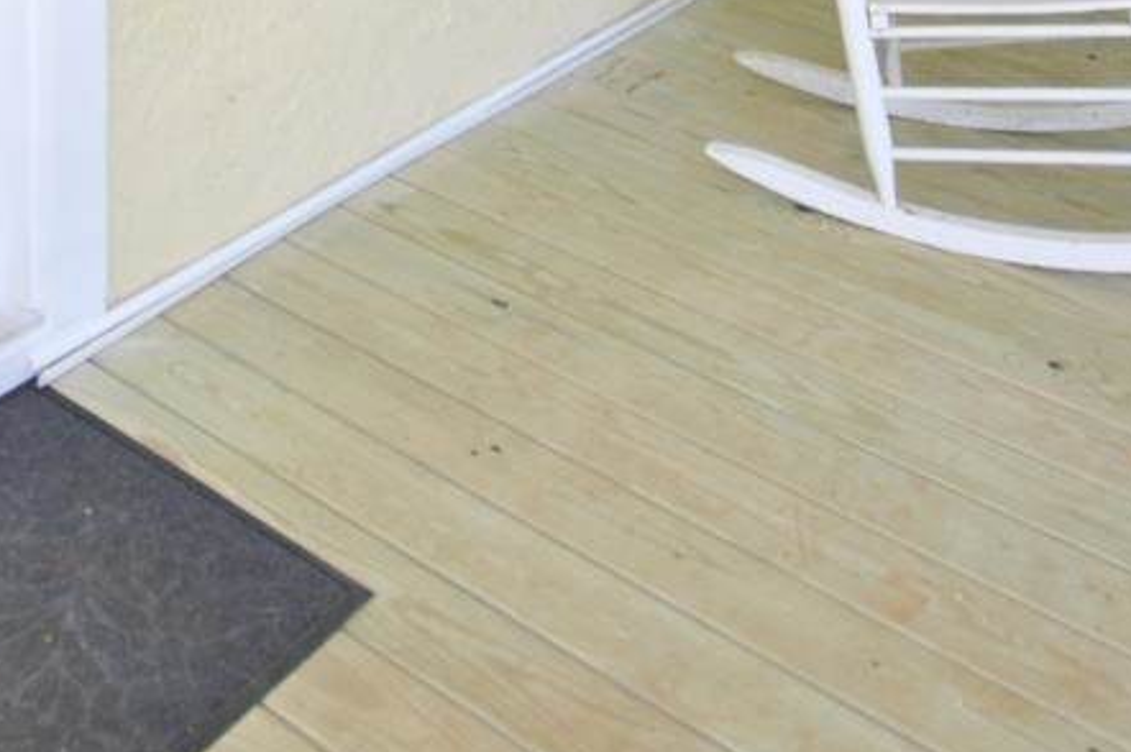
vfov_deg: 21.2
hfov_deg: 37.9
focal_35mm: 51
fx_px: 1601
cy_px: -448
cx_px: 281
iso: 200
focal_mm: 10
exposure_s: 1/80
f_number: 4.5
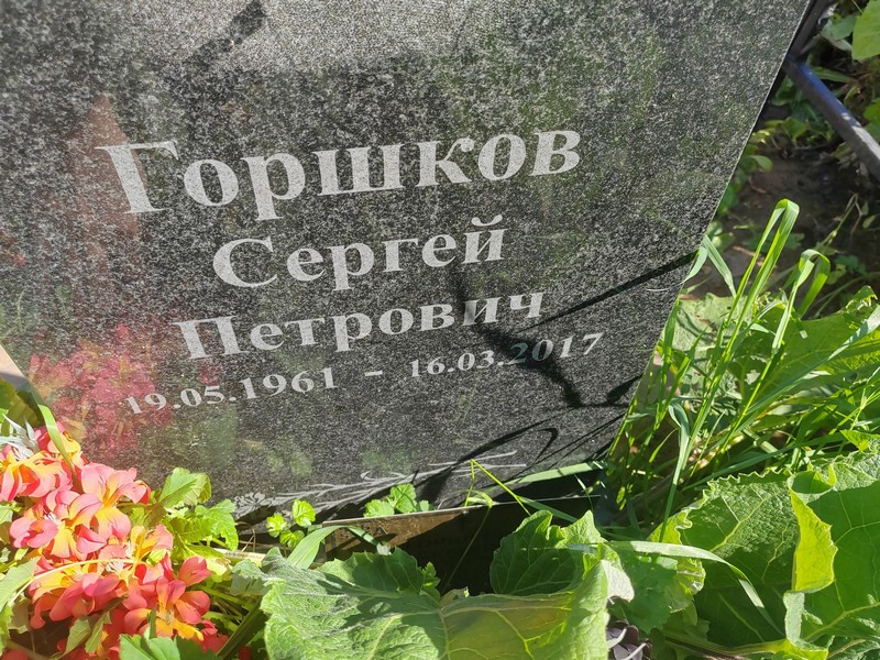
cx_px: 440
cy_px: 330
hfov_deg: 65.3
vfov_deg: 51.4
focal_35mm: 27
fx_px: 686
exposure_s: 1/630
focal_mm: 5.52
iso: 100
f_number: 1.9
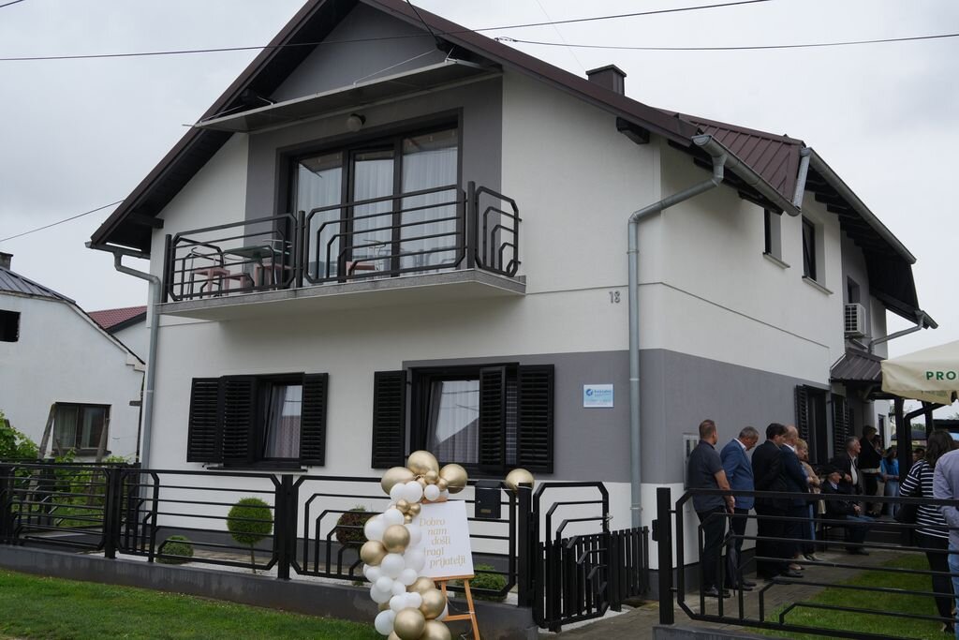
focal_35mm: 33
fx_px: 879
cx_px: 480
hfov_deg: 57.2
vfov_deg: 40.0
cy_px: 320
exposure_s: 1/125
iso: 100
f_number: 7.1
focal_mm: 33
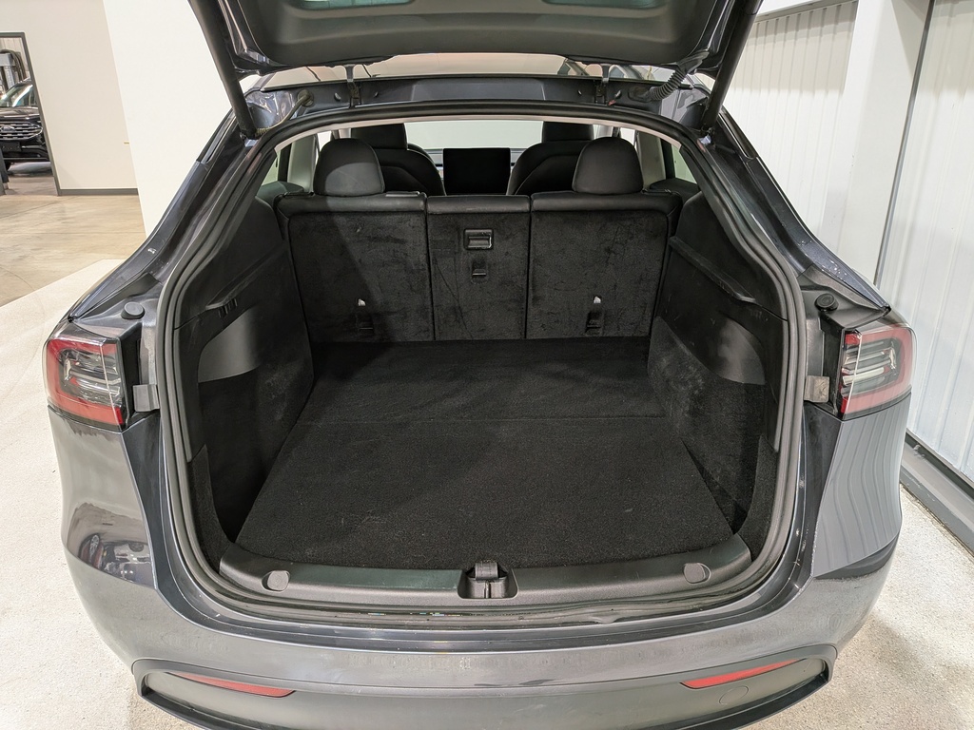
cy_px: 365
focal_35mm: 24
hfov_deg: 71.6
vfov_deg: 56.8
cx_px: 487
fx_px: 675
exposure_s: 1/120
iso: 172
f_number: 1.7
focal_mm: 4.53
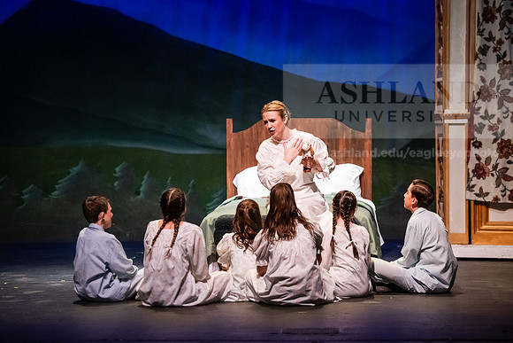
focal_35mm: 150
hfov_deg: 13.7
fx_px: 2138
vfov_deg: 9.2
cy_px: 172
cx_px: 256
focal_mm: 150
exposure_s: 1/200
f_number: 3.2
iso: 4000
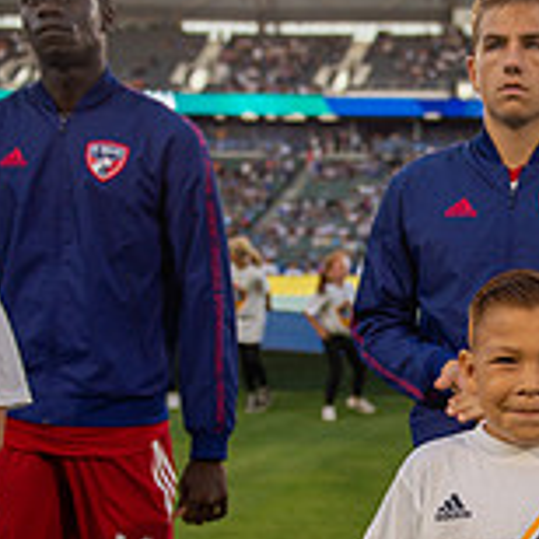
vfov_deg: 22.1
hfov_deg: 21.8
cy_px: 444
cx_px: 511
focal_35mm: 77
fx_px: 1356
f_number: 2.8
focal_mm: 31
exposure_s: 1/640
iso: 500
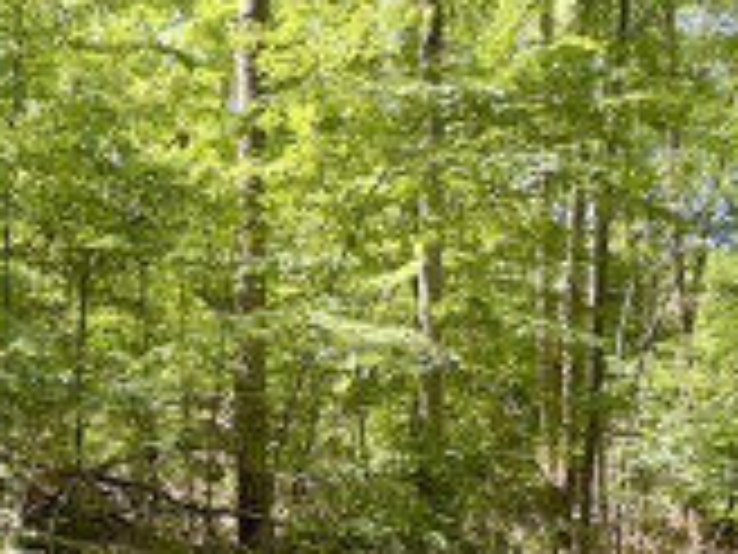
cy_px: 572
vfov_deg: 24.3
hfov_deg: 32.7
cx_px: 137
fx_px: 1215
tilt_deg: -1.9
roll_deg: -0.4
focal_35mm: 57
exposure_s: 1/113
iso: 40
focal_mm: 2.22
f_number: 2.2
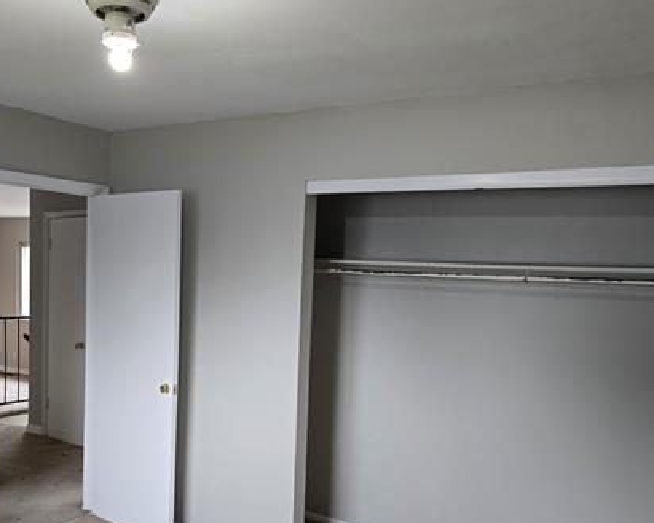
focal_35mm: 35
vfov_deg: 41.9
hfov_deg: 51.2
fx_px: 677
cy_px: 326
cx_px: 266
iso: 400
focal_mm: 6.3
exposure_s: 1/120
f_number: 1.7
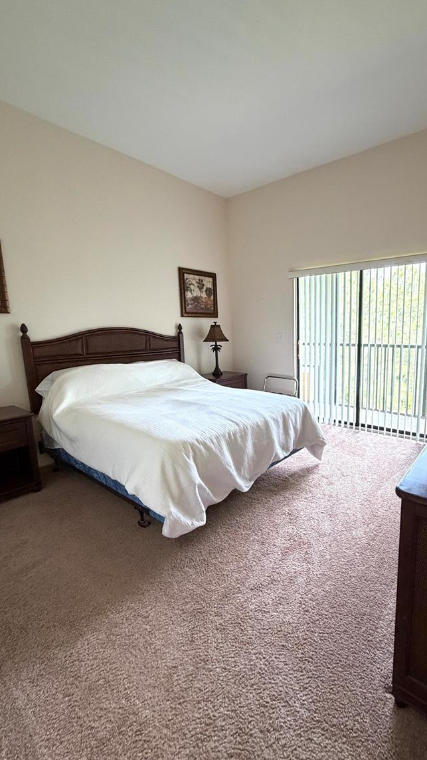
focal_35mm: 16
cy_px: 381
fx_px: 322
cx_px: 284
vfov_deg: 99.4
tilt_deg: -8.4
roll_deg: +1.2
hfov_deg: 65.3
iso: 320
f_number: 2.2
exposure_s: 1/109
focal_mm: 2.22
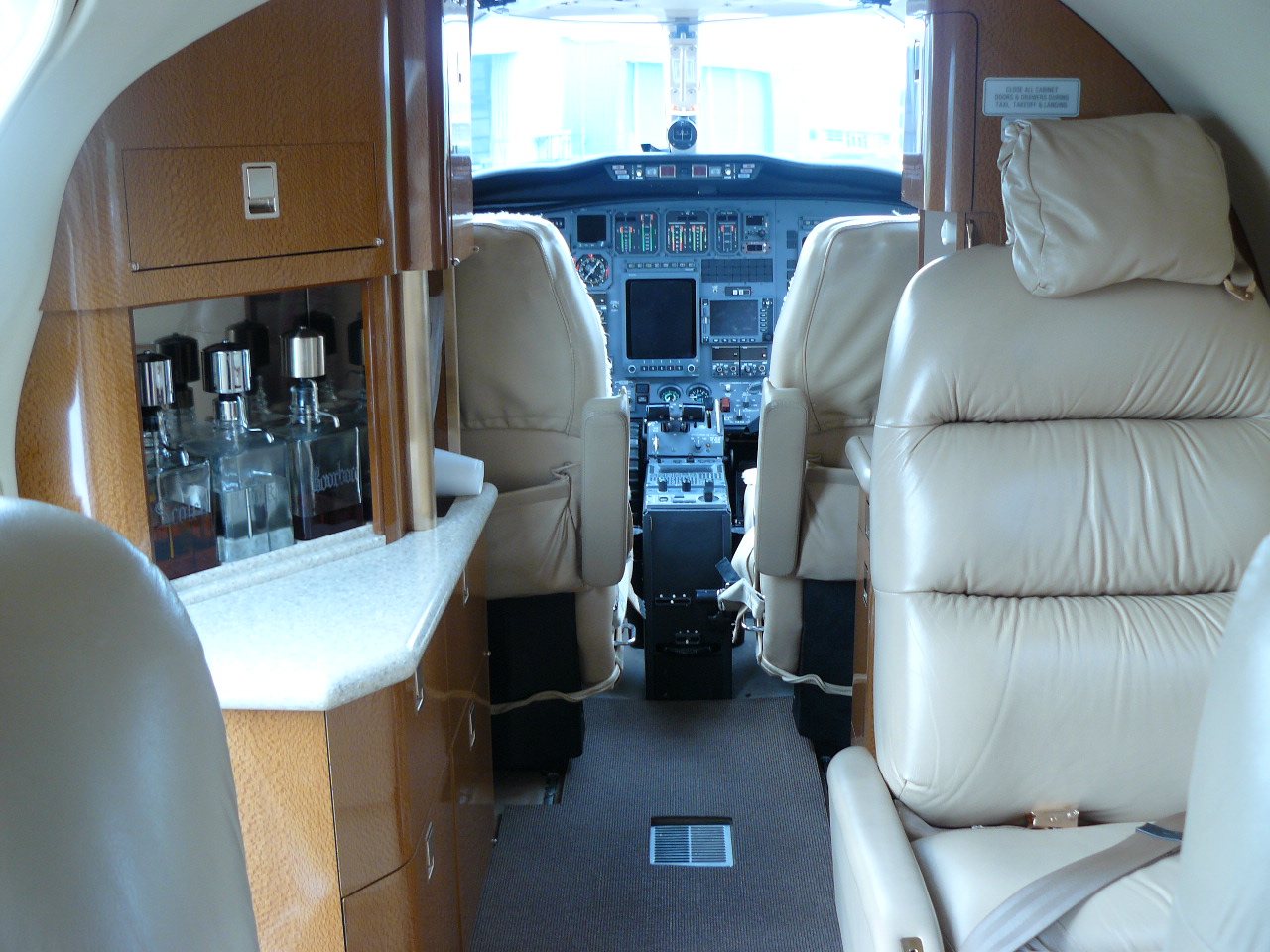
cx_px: 635
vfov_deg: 39.7
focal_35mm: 36
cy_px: 476
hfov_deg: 51.4
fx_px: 1321
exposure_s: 1/40
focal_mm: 6
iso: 100
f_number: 2.8
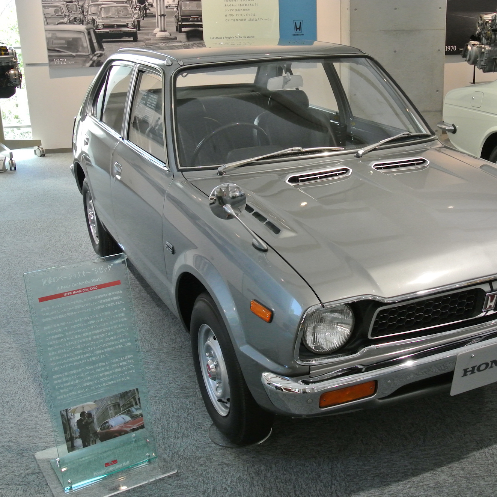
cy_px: 250
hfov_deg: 37.4
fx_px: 731
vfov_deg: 37.6
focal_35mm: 45
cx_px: 303
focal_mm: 13.1
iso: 800
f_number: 7.1
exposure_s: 1/25
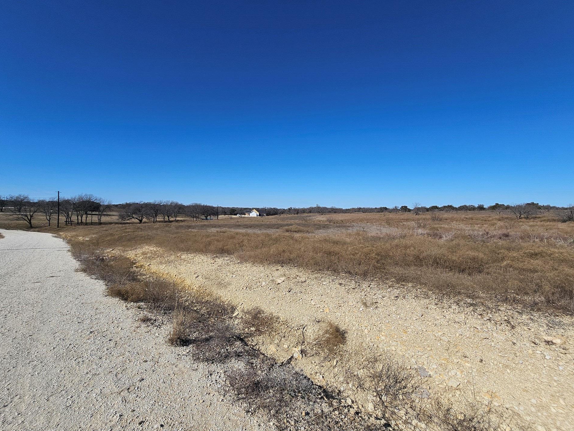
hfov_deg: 102.1
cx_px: 282
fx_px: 232
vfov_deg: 85.6
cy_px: 203
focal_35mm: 14
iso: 50
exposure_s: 1/4781
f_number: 2.2
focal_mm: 2.2
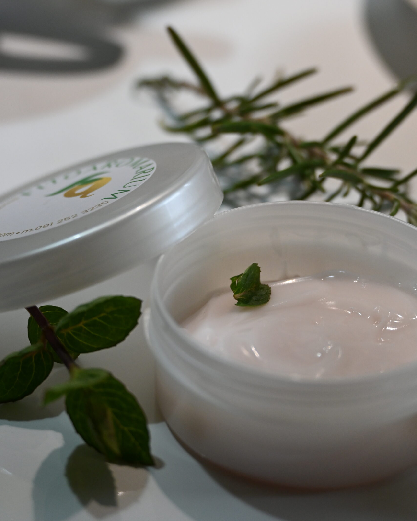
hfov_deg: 17.5
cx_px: 208
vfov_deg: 21.7
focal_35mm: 88
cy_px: 254
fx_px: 1358
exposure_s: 1/125
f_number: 4.8
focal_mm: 52
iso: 1000
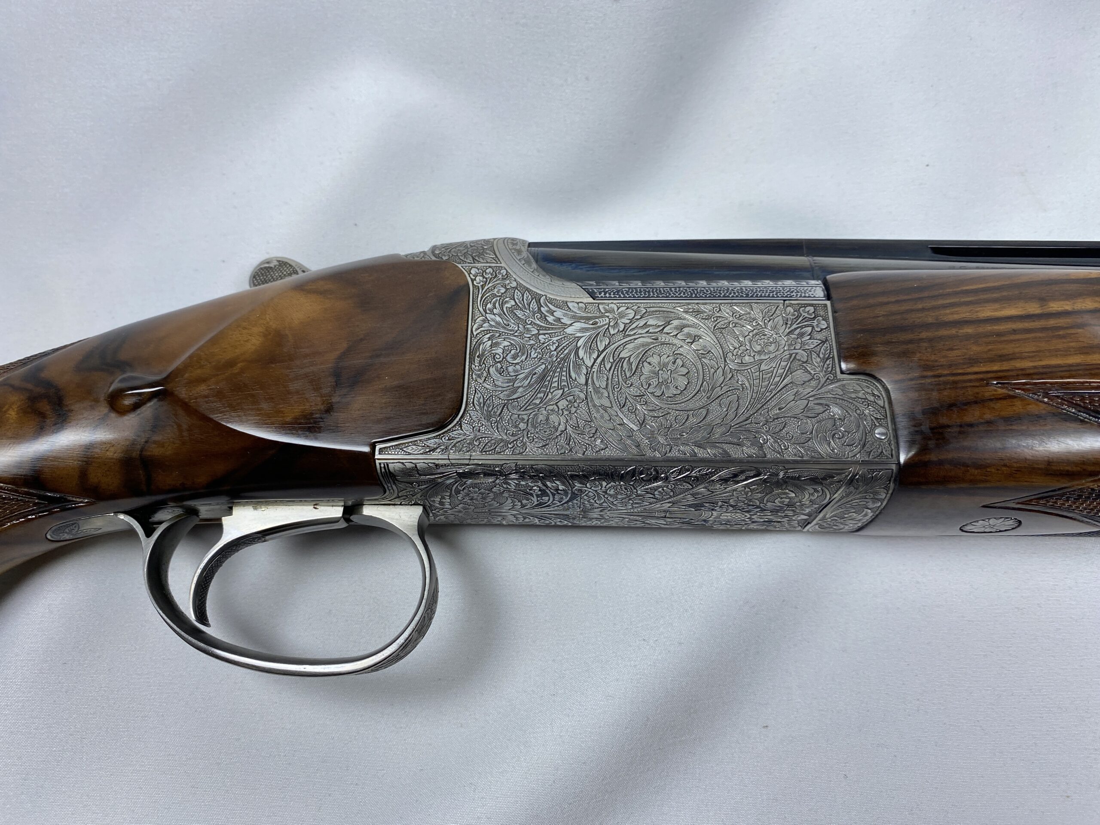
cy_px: 412
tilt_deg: -67.1
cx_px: 550
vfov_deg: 53.1
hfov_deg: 67.3
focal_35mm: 26
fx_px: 826
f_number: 1.8
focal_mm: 4.25
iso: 32
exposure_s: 1/290
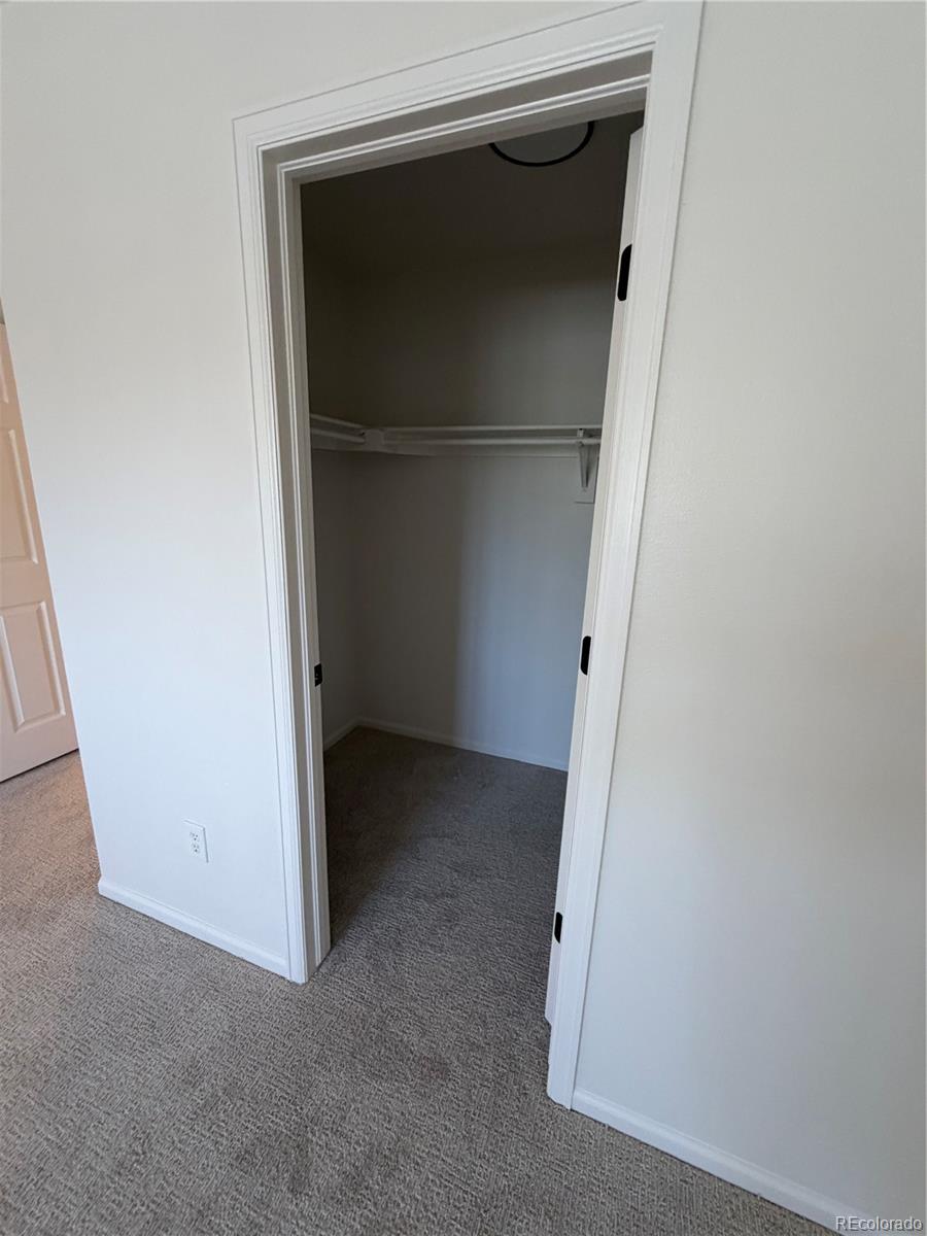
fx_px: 500
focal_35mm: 14
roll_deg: -4.1
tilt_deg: -14.2
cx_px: 464
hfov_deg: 85.7
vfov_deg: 102.1
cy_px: 618
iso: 200
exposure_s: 1/120
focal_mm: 2.22
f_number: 2.2
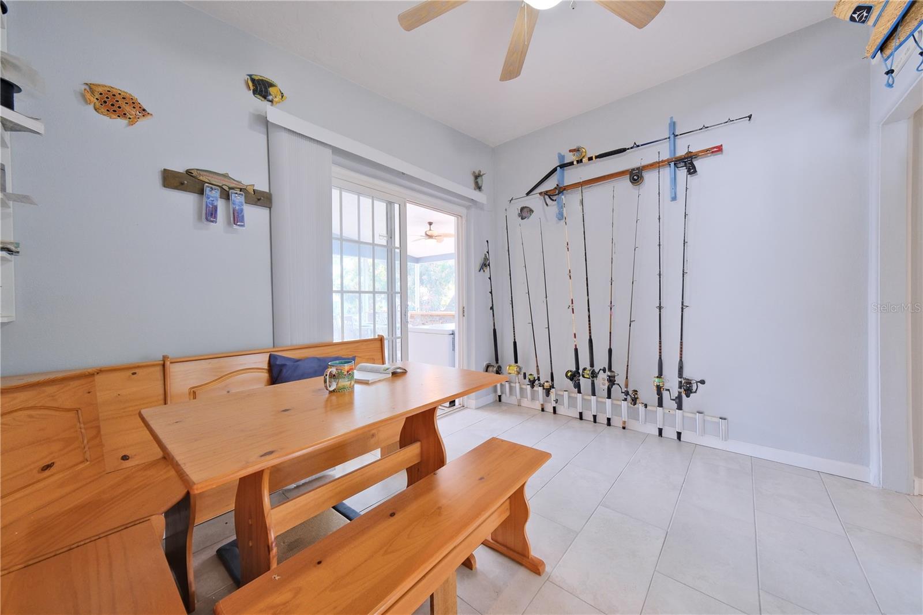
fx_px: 308
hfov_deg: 112.6
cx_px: 462
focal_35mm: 12
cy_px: 308
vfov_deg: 90.0
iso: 640
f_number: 4
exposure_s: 1/13
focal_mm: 8
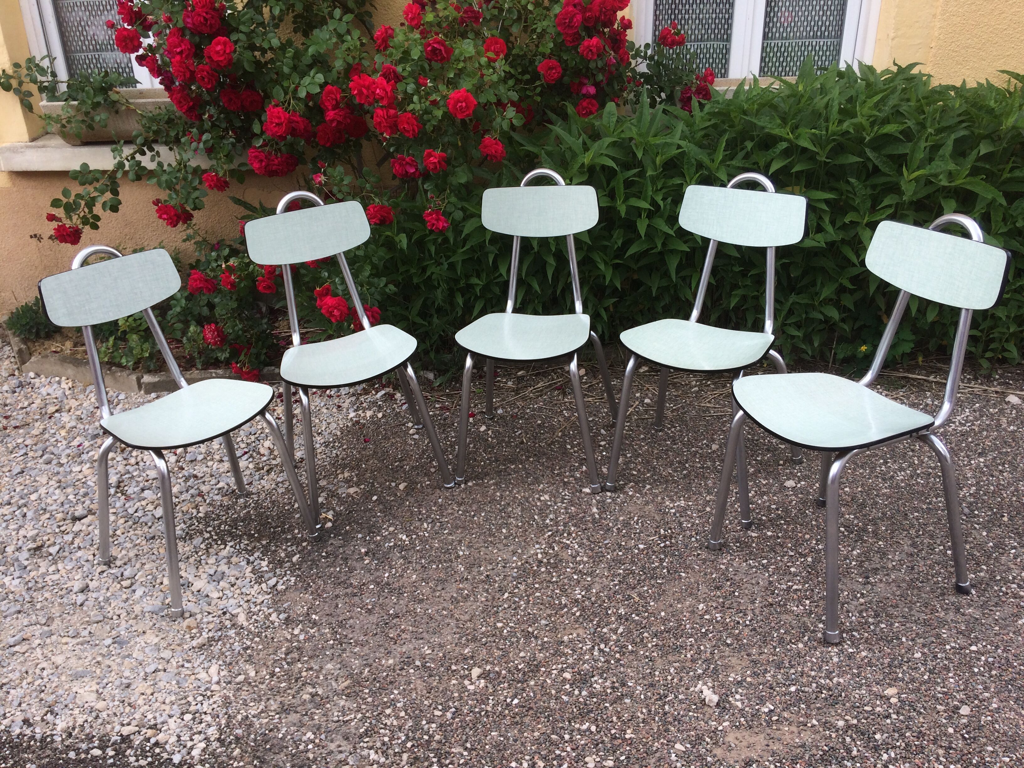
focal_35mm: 29
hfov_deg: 61.7
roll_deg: +1.9
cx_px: 512
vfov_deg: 48.2
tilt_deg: -26.1
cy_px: 384
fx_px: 858
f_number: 2.2
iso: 32
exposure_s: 1/446
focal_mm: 4.15
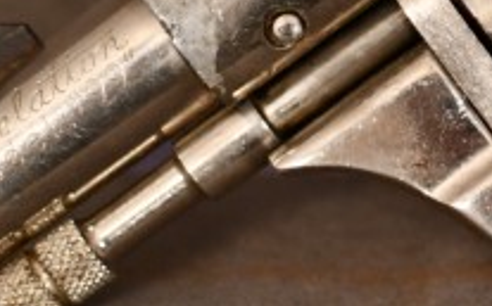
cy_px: -83
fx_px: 5694
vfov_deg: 3.1
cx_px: 872
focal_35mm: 425
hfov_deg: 4.9
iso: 1400
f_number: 3.2
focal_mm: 60
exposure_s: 1/250
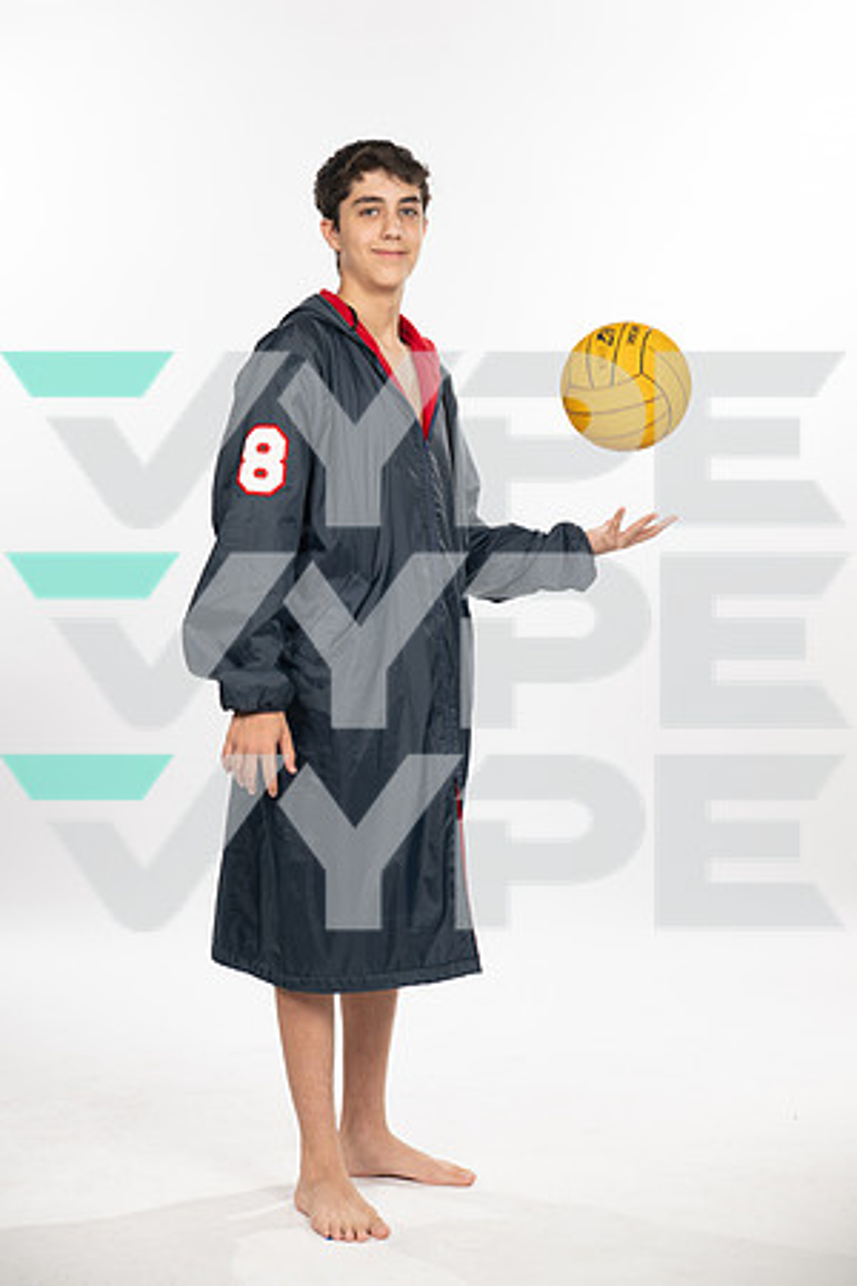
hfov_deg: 19.5
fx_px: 2499
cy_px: 643
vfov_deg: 28.8
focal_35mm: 70
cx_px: 428
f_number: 5.6
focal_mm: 70
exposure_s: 1/250
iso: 200
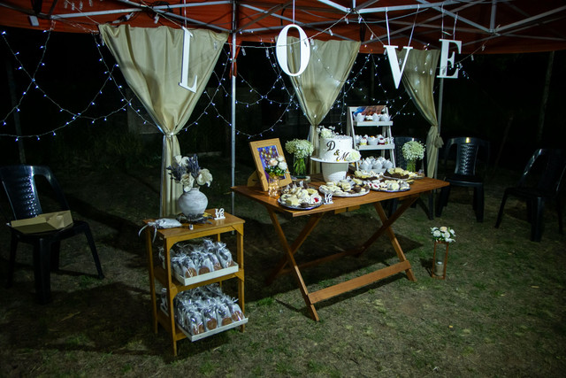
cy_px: 189
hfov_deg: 70.4
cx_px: 283
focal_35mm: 26
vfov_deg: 50.4
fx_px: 401
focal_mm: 17
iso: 2000
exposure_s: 1/50
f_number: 2.8
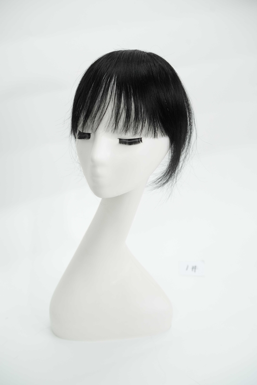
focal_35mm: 55
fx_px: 589
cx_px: 128
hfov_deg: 24.6
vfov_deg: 36.2
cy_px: 192
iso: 2500
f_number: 5
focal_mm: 55
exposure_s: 1/1000
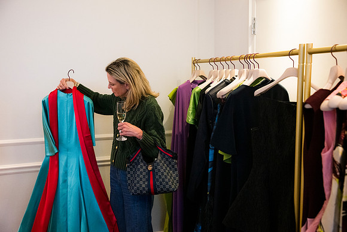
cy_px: 116
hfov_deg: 46.4
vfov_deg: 31.9
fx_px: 405
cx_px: 174
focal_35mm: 42
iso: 4000
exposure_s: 1/125
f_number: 3.2
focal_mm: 42
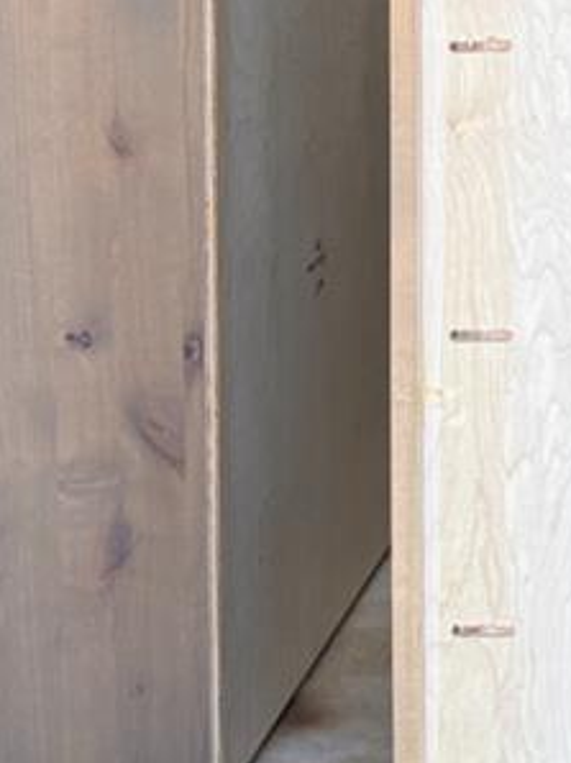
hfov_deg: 11.5
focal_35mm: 121
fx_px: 2665
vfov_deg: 15.0
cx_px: 941
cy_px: -422
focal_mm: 6.76
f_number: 1.78
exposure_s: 1/301
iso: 80
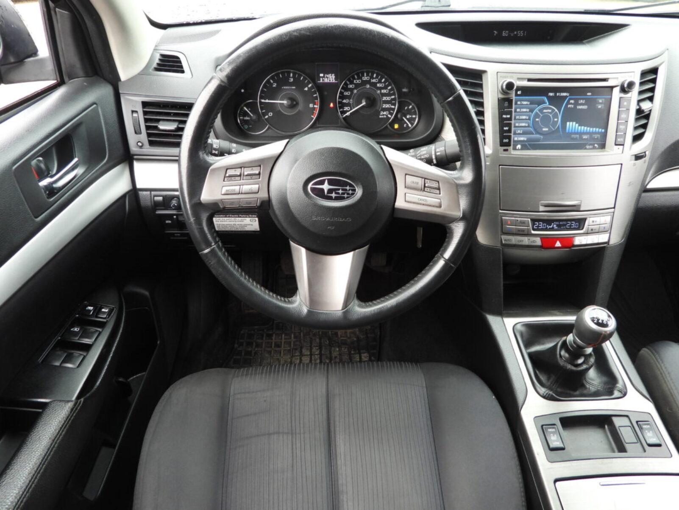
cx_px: 340
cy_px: 255
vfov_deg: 56.8
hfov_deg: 71.6
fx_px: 471
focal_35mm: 24
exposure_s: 1/30
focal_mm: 4.3
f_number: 2.8
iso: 125
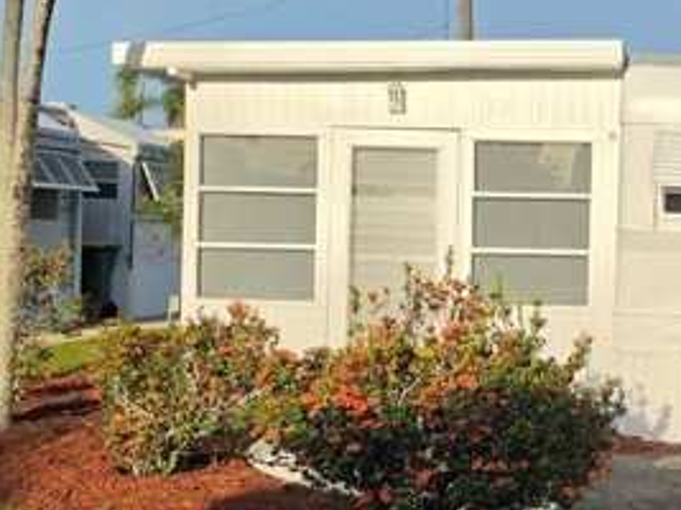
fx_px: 1357
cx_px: 735
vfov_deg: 21.3
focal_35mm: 69
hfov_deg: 26.2
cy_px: 255
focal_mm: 6.5
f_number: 1.4
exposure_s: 1/7939
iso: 50
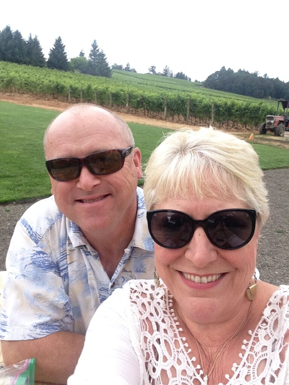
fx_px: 367
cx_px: 144
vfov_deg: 55.4
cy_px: 192
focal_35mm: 33
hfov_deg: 42.9
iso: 50
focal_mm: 2.15
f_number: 2.4
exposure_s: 1/523
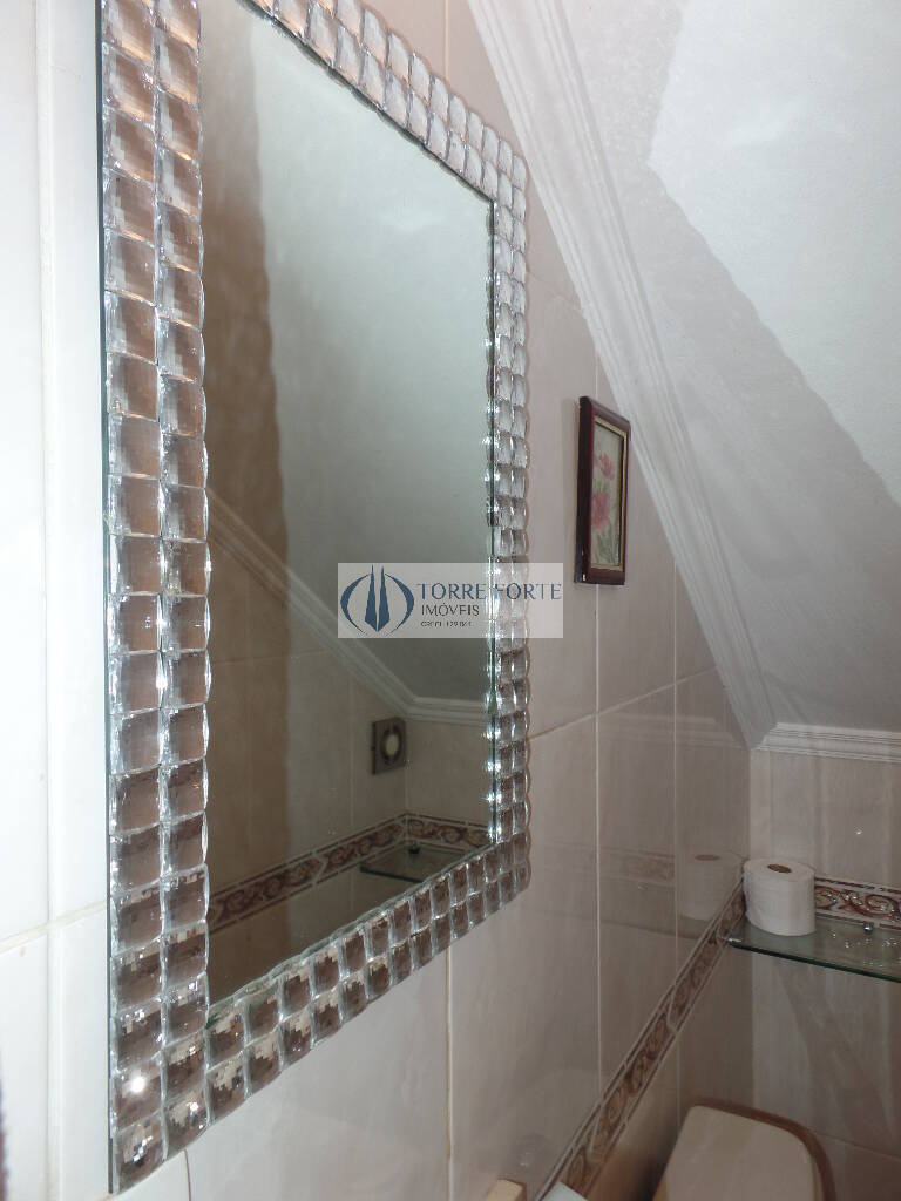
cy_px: 600
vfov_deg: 73.9
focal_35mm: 23
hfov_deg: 58.9
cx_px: 450
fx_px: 798
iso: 100
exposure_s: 1/30
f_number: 2.8
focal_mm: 4.1
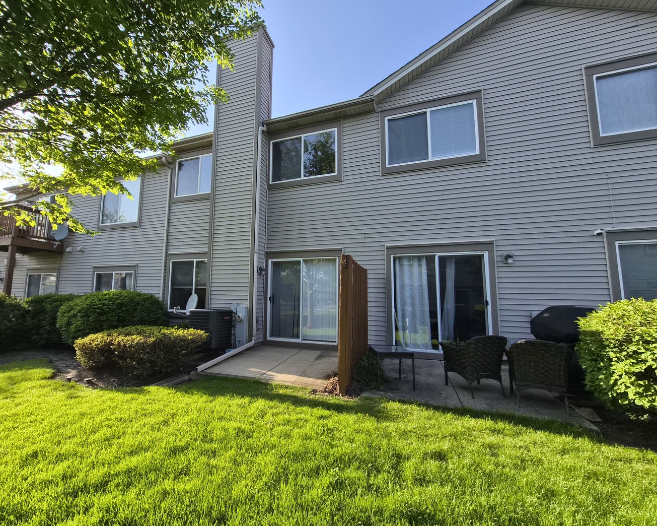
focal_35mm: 14
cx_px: 297
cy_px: 261
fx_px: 272
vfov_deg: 88.0
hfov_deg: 100.4
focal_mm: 1.7
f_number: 2.2
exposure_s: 1/447
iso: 25
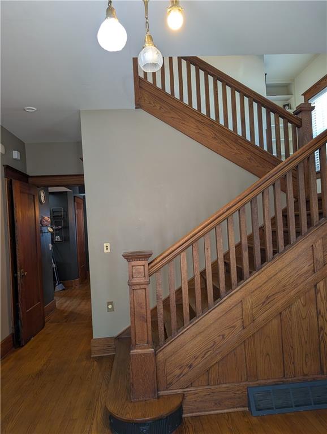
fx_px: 302
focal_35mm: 24
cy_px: 217
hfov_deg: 56.9
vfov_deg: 71.5
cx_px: 164
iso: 63
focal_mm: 6.9
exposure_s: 1/24
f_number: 1.68
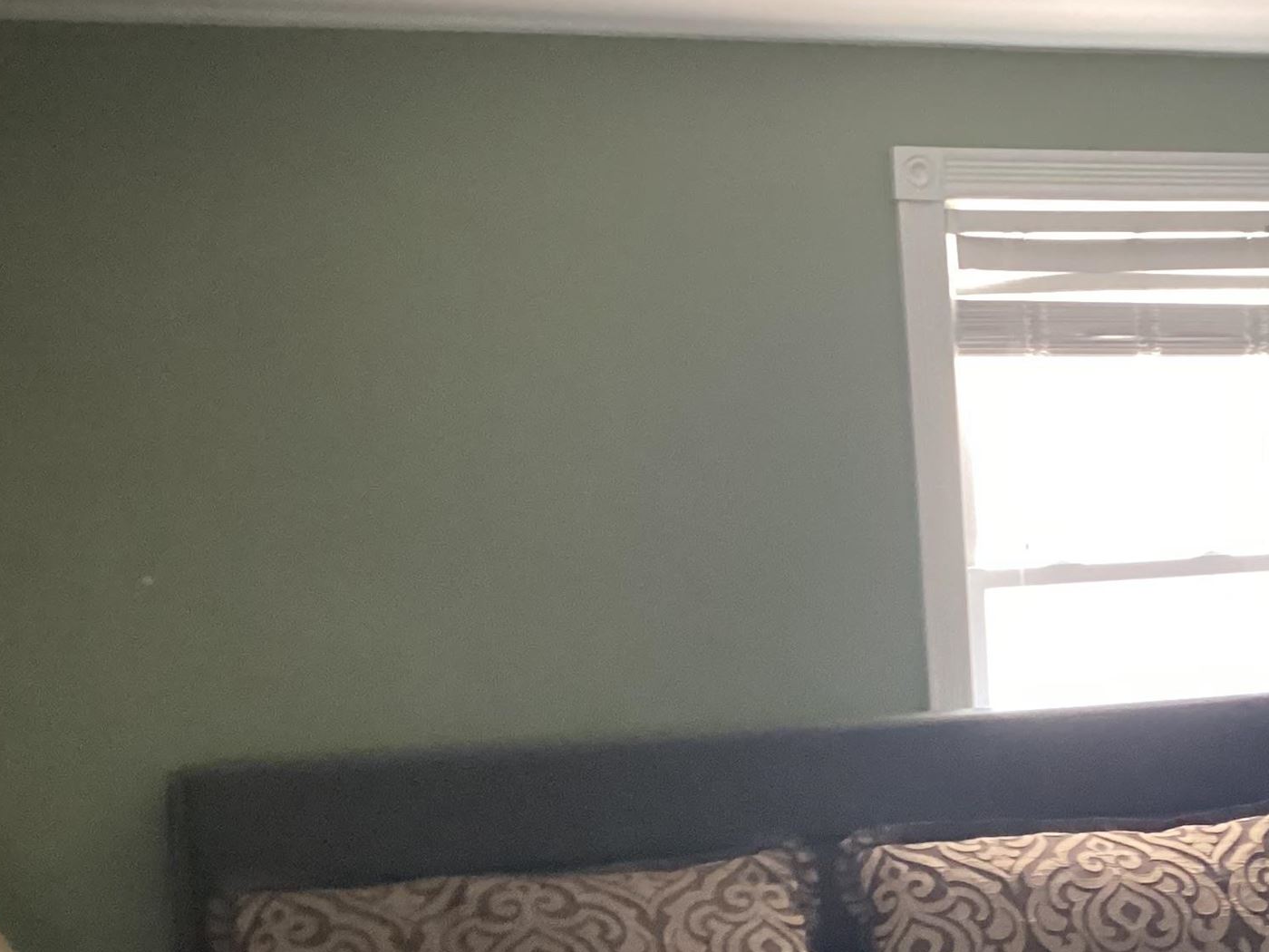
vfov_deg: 21.2
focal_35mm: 68
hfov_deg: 27.0
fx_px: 2493
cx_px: 1254
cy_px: 840
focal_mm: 3.3
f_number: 2.4
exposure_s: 1/50
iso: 400
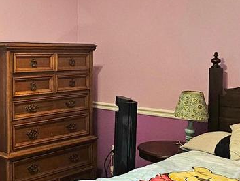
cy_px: 76
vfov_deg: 27.5
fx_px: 368
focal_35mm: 53
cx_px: 10
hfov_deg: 33.6
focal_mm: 2.2
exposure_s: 1/40
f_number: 2.2
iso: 320
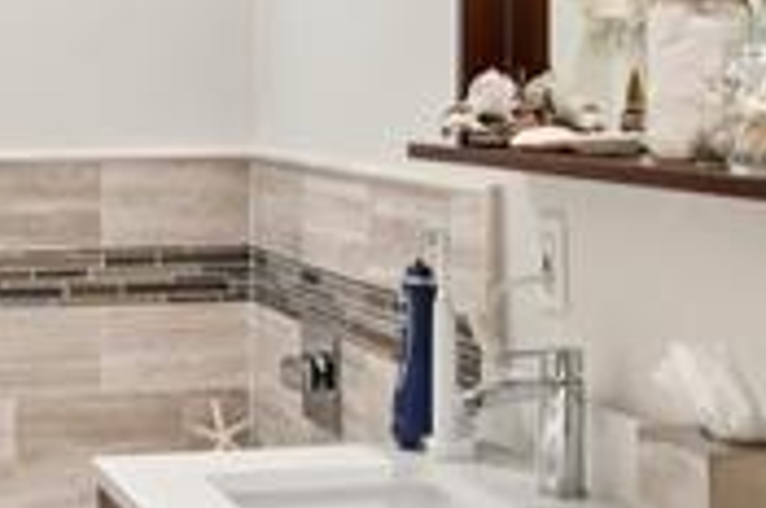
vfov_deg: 16.4
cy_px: 79
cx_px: 171
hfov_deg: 24.5
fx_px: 1742
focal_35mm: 82
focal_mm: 14
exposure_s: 1/4
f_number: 9
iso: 400
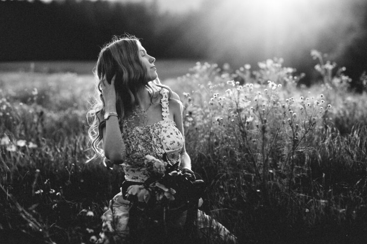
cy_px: 110
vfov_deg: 13.9
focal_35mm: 98
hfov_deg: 20.8
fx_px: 998
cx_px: 183
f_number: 2.8
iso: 400
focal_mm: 85
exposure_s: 1/1250
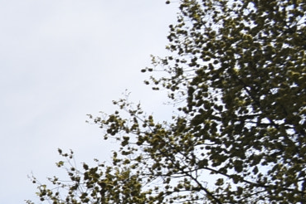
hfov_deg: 10.8
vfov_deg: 8.8
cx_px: -518
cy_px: 374
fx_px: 1275
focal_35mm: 150
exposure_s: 1/500
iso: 200
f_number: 11
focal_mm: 18
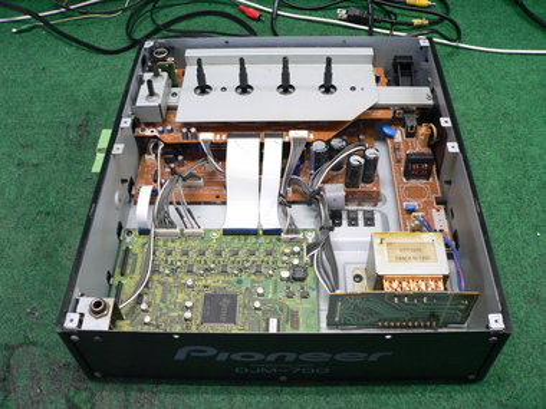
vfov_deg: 39.7
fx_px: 568
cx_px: 273
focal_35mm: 36
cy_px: 204
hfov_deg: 51.4
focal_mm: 6
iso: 200
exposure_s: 1/20
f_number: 2.8
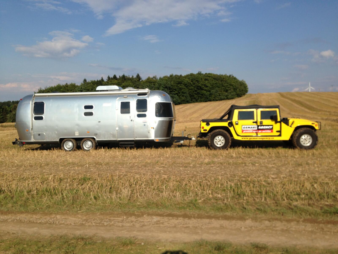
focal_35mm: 33
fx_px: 322
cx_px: 169
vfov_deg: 42.9
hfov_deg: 55.4
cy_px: 127
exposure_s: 1/2262
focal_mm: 4.13
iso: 50
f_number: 2.4
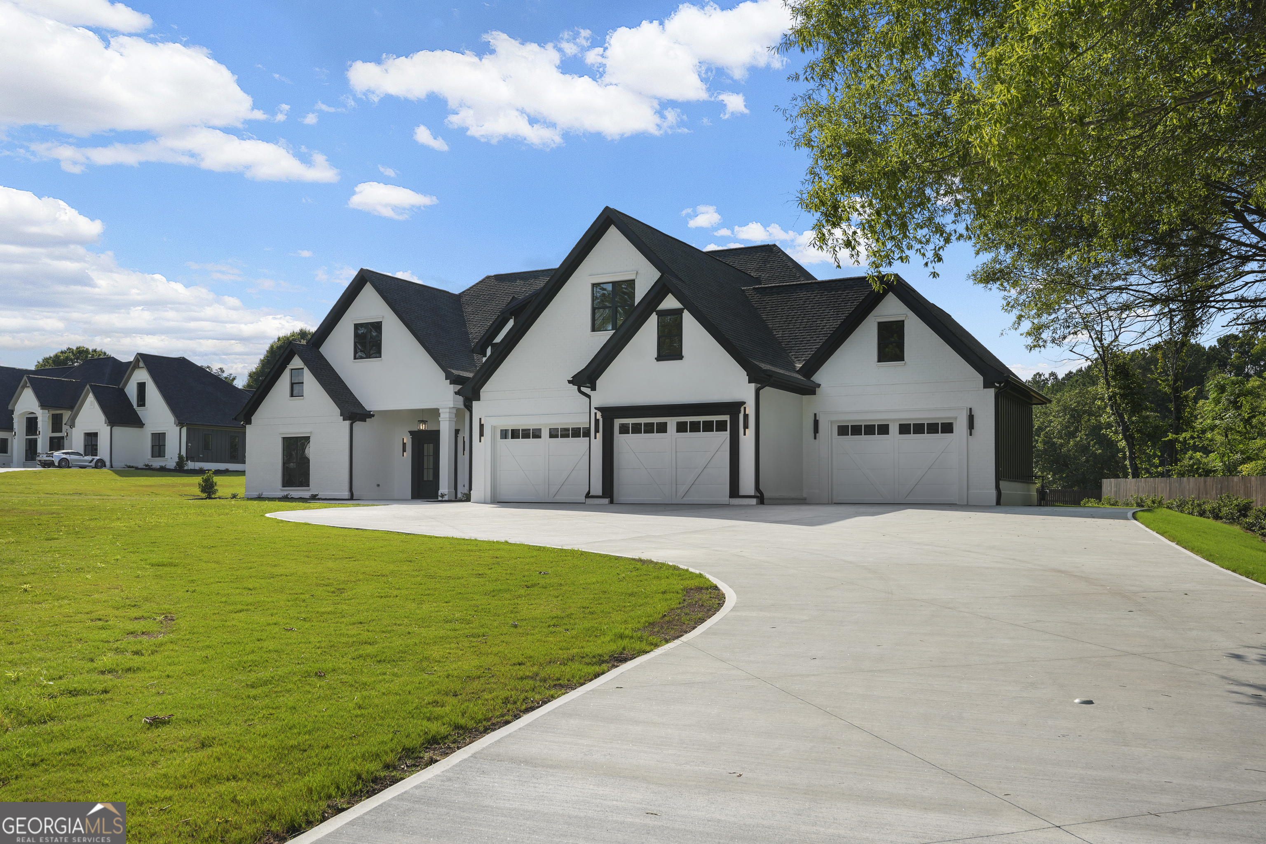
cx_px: 633
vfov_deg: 42.3
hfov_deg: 60.3
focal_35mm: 31
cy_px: 422
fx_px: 1090
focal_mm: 31
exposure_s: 1/400
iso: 100
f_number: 8
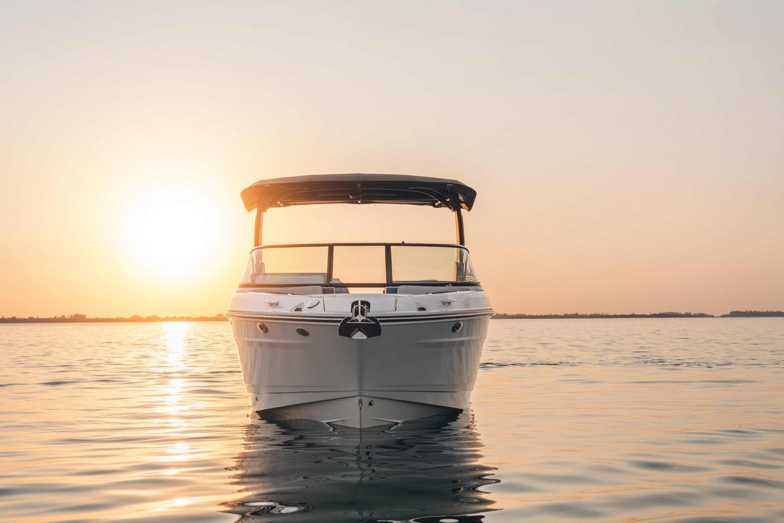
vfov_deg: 26.0
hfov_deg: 38.2
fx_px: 1132
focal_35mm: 52
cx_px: 392
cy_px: 262
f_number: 5
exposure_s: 1/500
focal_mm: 52
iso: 200
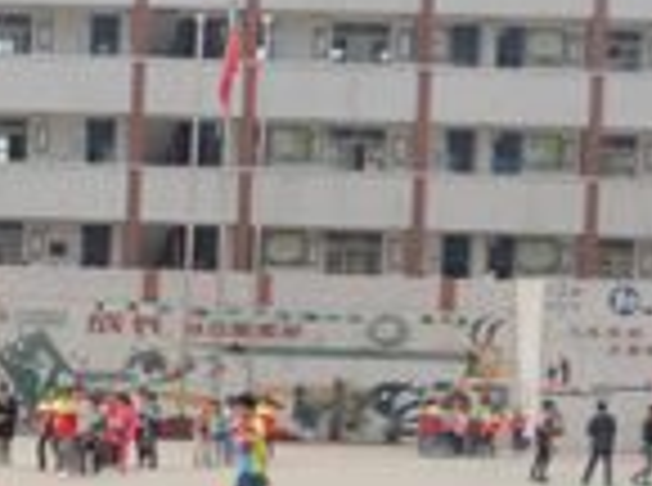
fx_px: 2273
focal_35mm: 121
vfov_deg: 12.1
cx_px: -400
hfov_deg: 14.9
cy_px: 493
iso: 100
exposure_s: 1/800
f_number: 3.3
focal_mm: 6.2
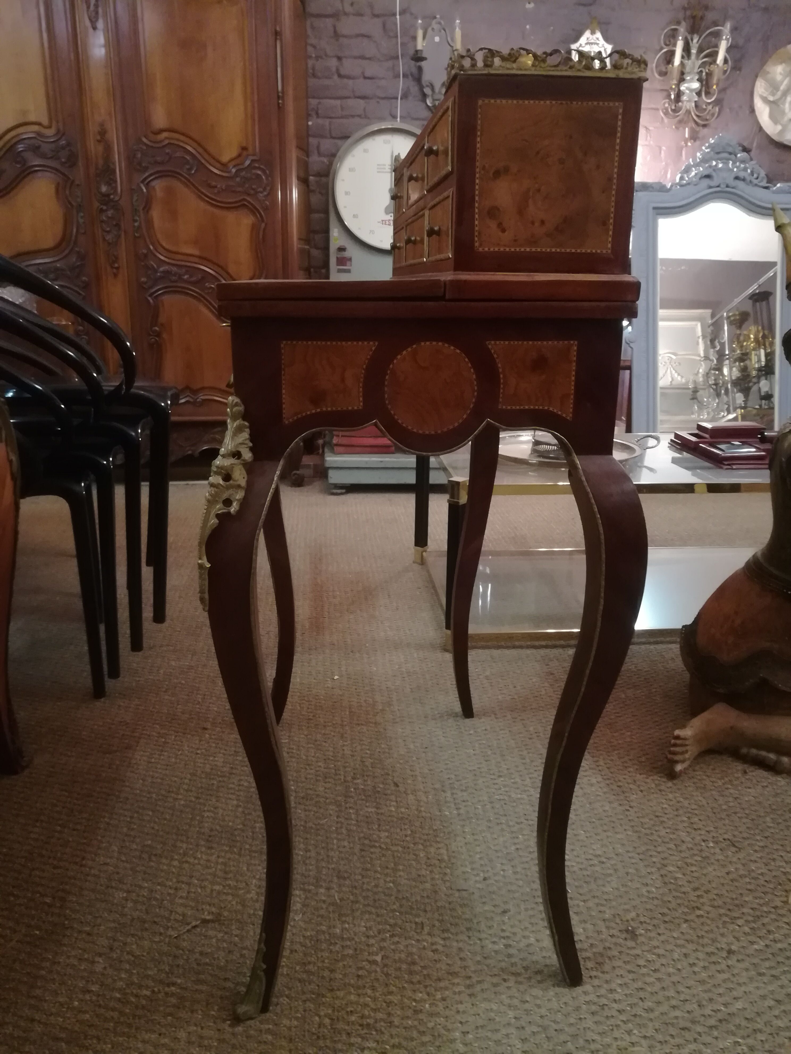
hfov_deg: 53.1
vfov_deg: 67.3
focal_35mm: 26
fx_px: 792
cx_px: 396
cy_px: 527
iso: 640
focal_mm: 3.83
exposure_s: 1/14.3
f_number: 2.2
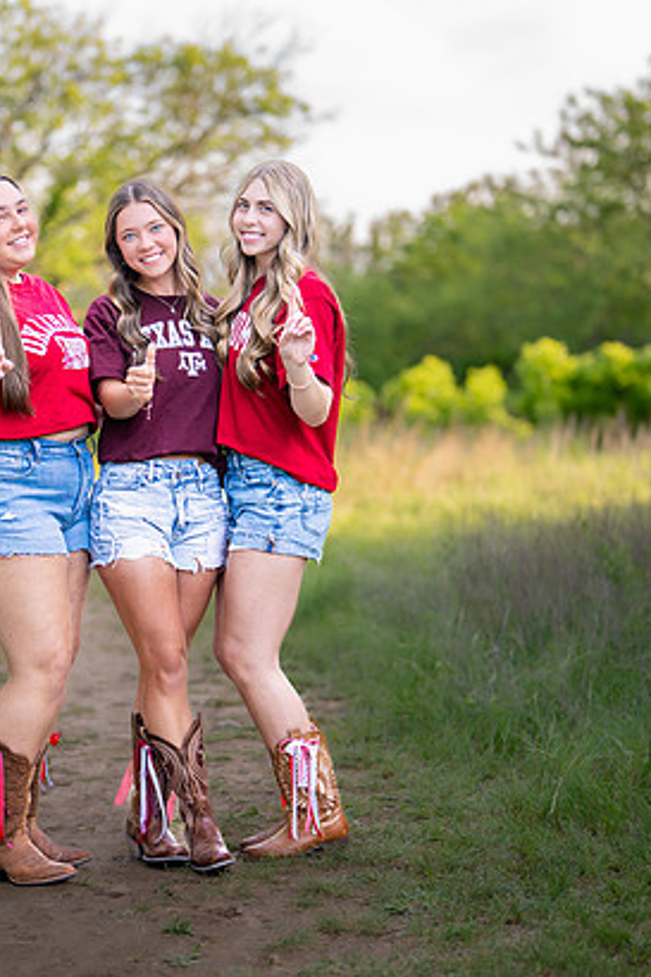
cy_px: 480
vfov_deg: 23.1
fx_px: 2389
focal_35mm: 88
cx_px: 165
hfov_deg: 15.5
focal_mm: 50
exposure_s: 1/1250
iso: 250
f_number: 1.2
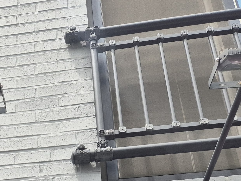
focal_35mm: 74
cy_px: 284
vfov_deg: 17.5
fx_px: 515
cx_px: -31
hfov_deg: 24.4
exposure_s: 1/1072
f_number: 1.8
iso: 25
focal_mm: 5.4
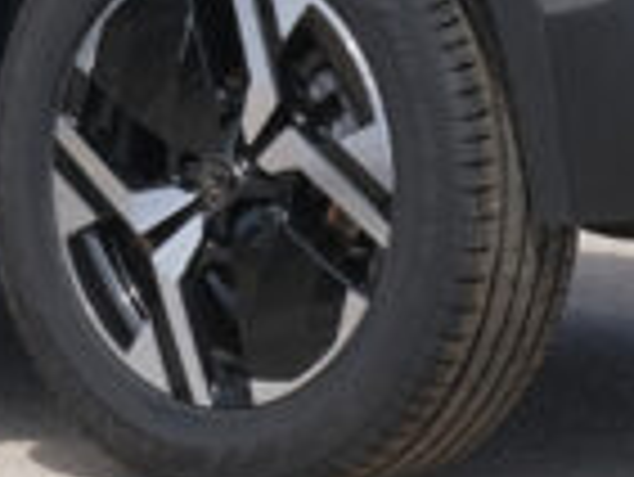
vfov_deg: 3.5
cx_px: 112
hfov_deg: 4.6
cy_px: -304
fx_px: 7827
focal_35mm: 427
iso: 160
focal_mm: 40.8
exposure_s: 1/200
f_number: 9
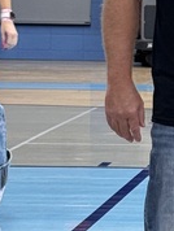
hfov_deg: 5.3
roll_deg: -0.3
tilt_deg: -3.5
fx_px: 1845
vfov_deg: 7.2
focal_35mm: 276
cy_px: 66
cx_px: 365
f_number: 1.78
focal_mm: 6.76
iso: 100
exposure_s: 1/60
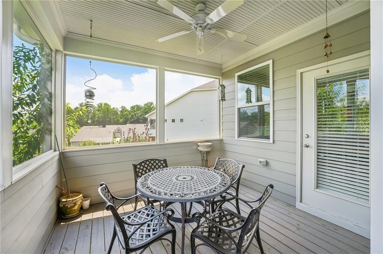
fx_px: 149
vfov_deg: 81.1
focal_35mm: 14
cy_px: 127
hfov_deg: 104.3
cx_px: 192
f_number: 8
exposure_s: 1/60
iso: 200
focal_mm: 14
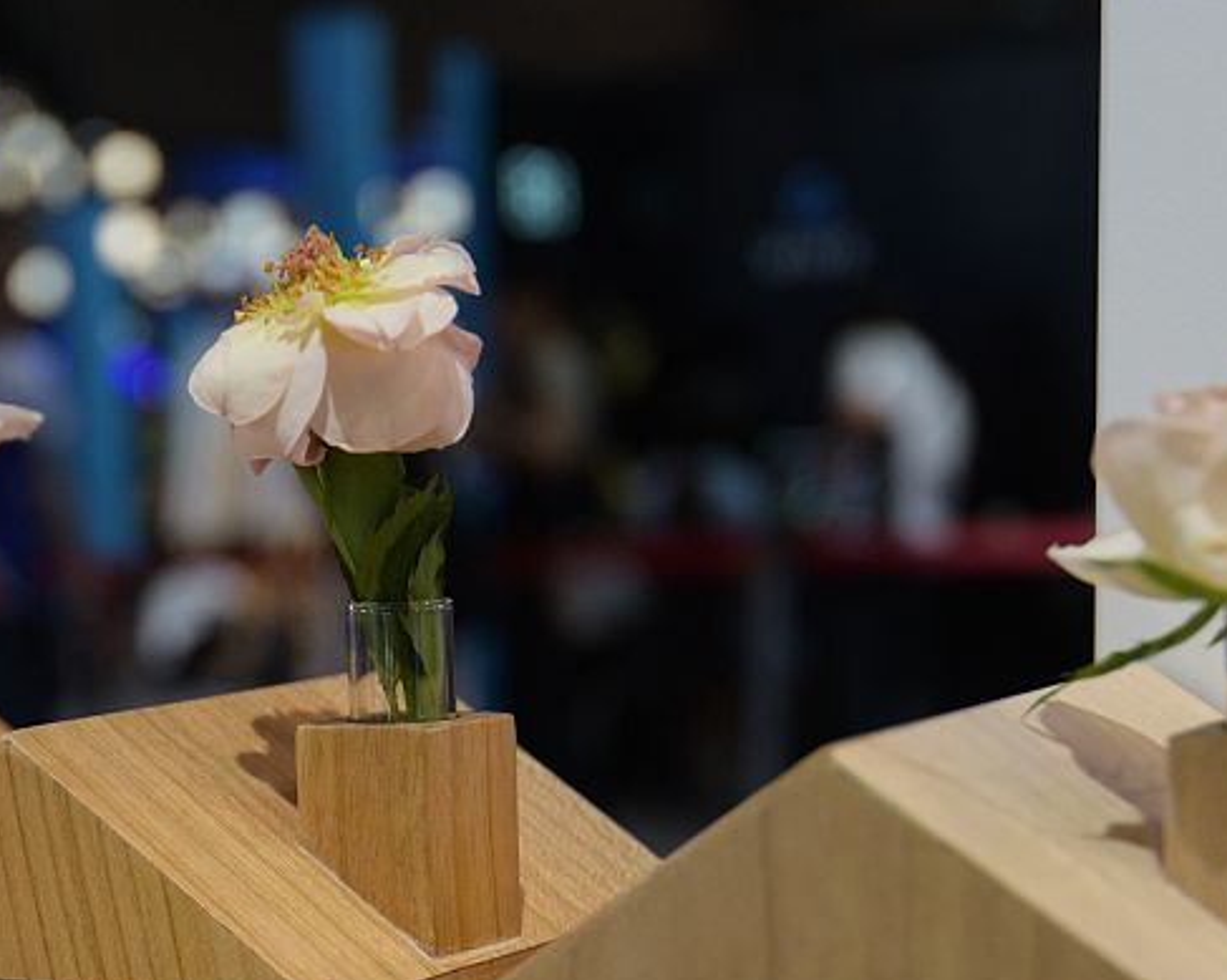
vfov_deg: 18.4
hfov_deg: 23.1
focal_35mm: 81
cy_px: 979
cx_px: 154
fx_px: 2940
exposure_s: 1/250
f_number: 4
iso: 1000
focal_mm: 35
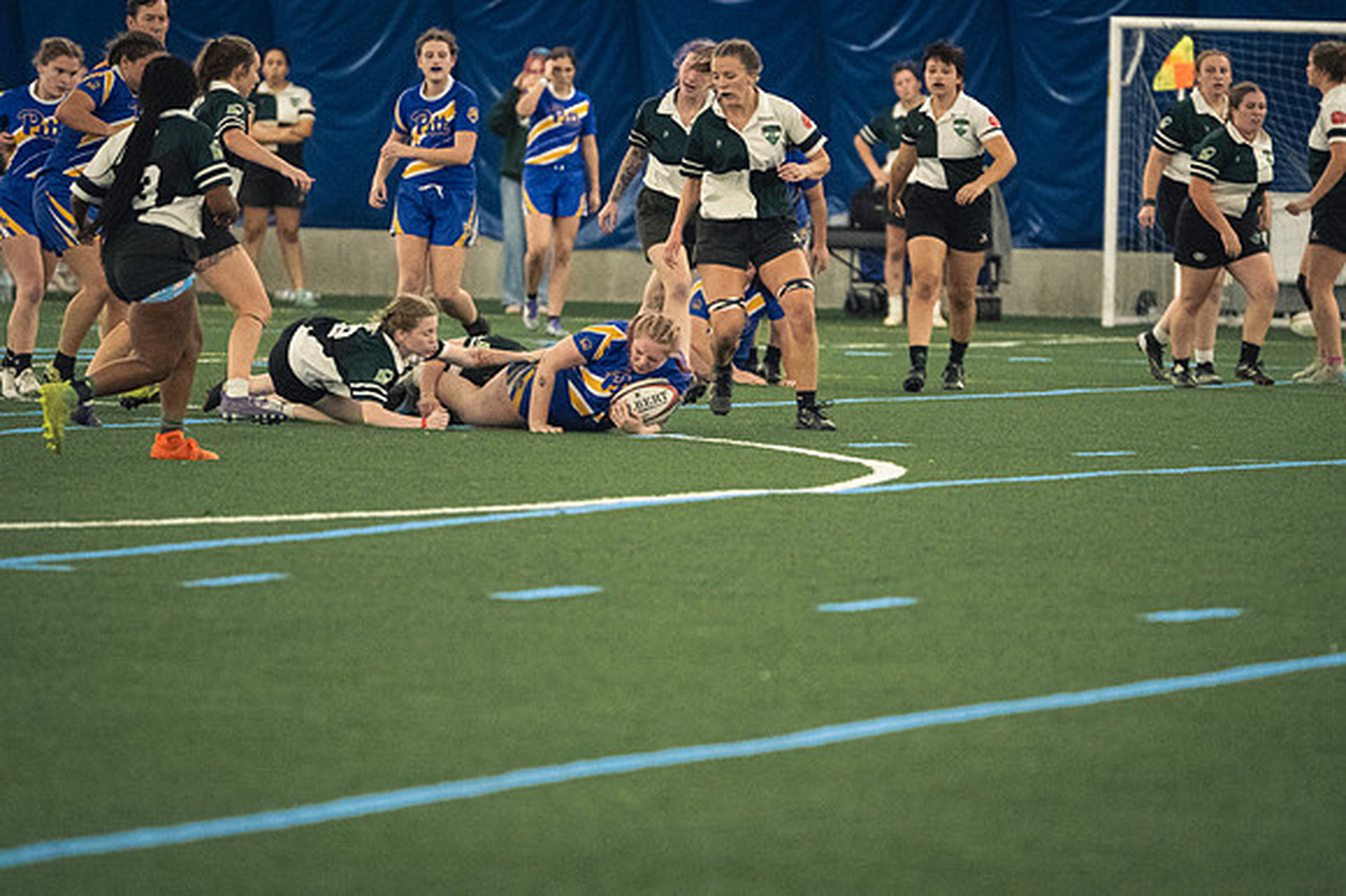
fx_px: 11210
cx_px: 673
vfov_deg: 4.6
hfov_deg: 6.9
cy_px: 448
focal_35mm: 300
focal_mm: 200
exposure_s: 1/500
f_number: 2.8
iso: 11400
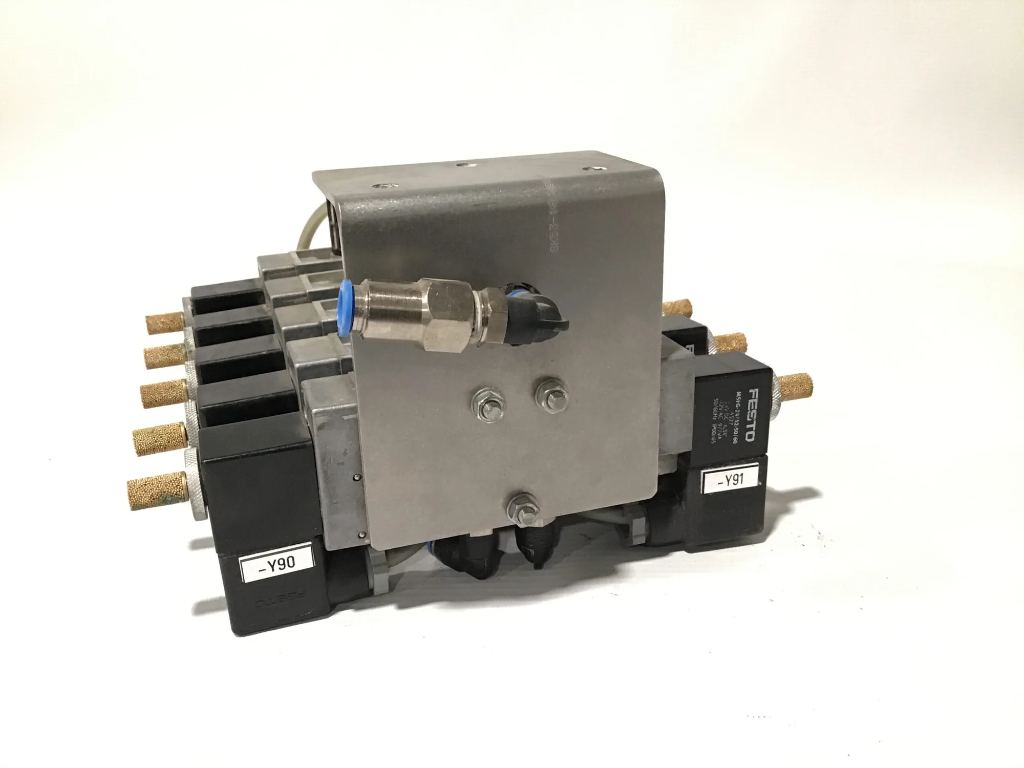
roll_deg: +0.8
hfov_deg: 58.4
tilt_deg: -20.5
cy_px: 384
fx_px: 917
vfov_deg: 45.4
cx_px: 512
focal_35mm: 31
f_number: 2.4
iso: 200
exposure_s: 1/17
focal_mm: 3.3
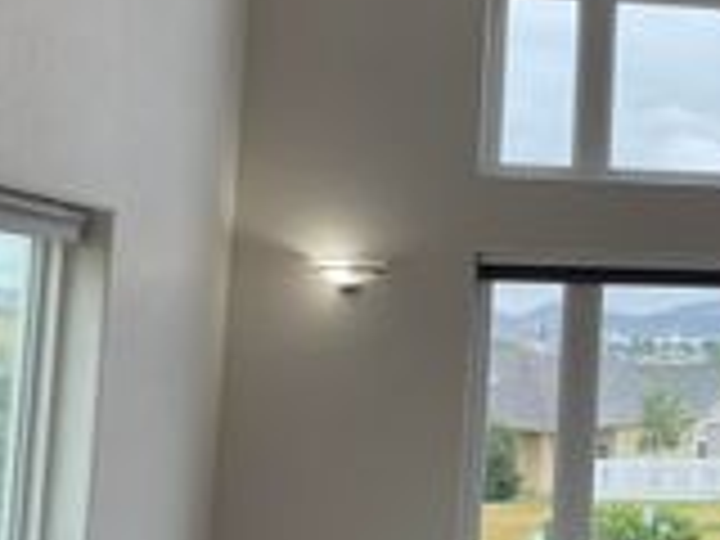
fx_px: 1685
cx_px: 1048
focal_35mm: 81
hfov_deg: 20.9
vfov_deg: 18.2
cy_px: 196
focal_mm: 4.2
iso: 32
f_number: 1.6
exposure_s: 1/258
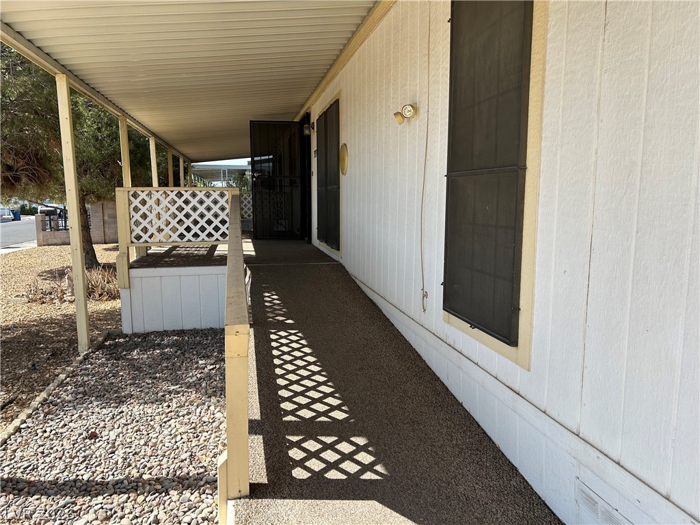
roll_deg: +0.6
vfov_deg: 53.1
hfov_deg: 67.3
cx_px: 350
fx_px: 526
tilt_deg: -6.8
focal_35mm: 26
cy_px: 262
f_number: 1.5
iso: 50
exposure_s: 1/1645
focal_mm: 5.7
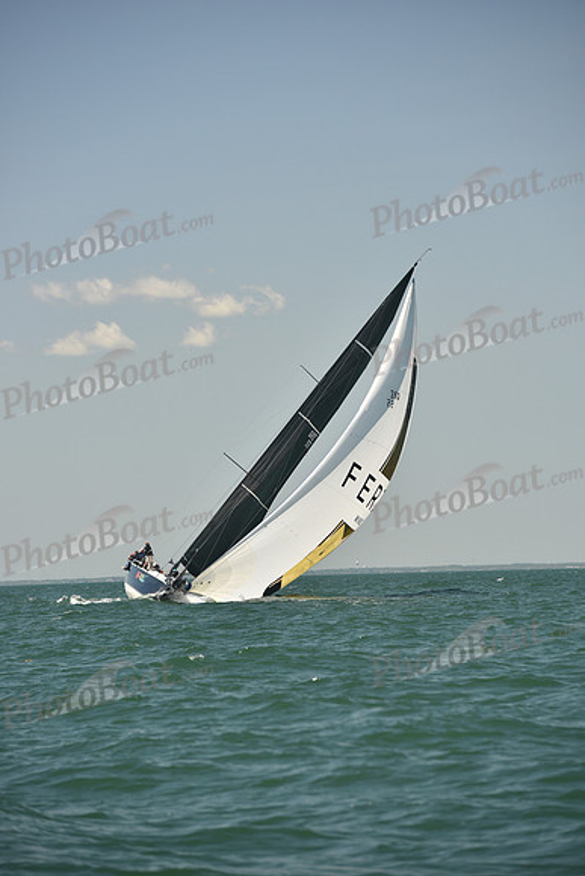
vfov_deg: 12.1
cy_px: 438
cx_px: 292
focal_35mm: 170
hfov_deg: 8.1
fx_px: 4141
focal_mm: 170
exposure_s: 1/800
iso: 250
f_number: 5
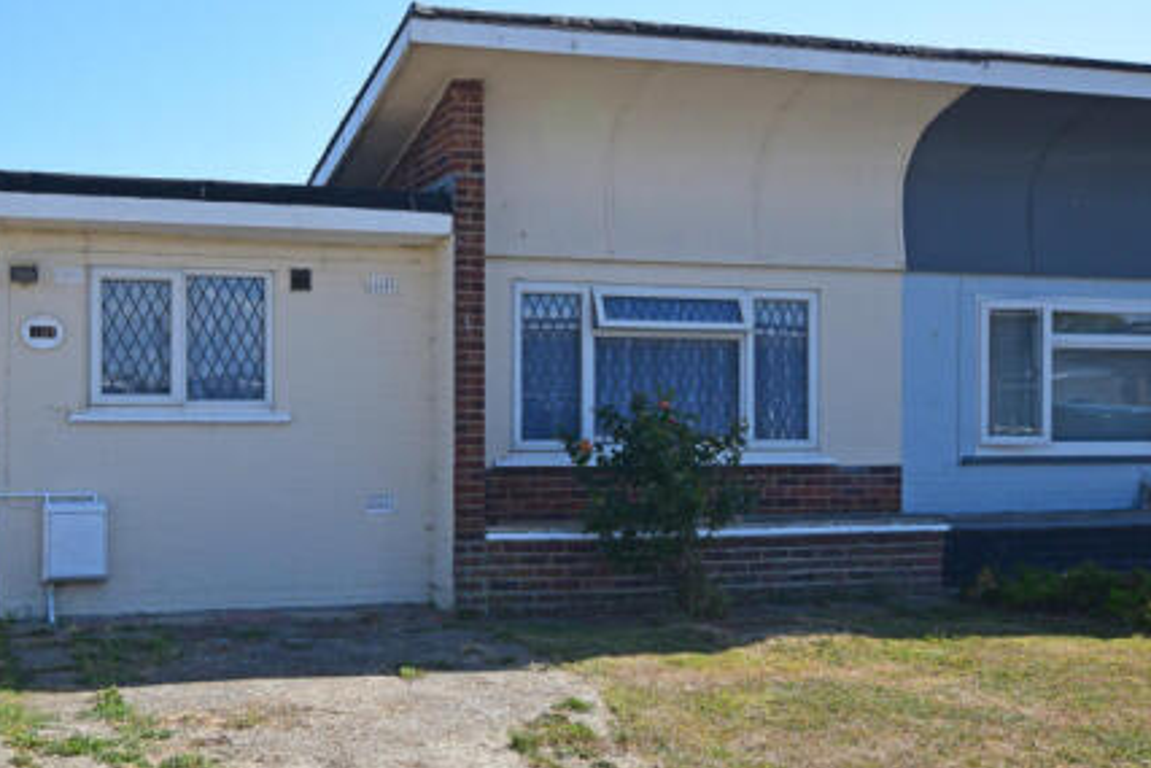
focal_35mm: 46
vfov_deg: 29.3
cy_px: 408
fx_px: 1471
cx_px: 376
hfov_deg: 42.1
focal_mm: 20
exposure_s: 1/400
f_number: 11
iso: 400
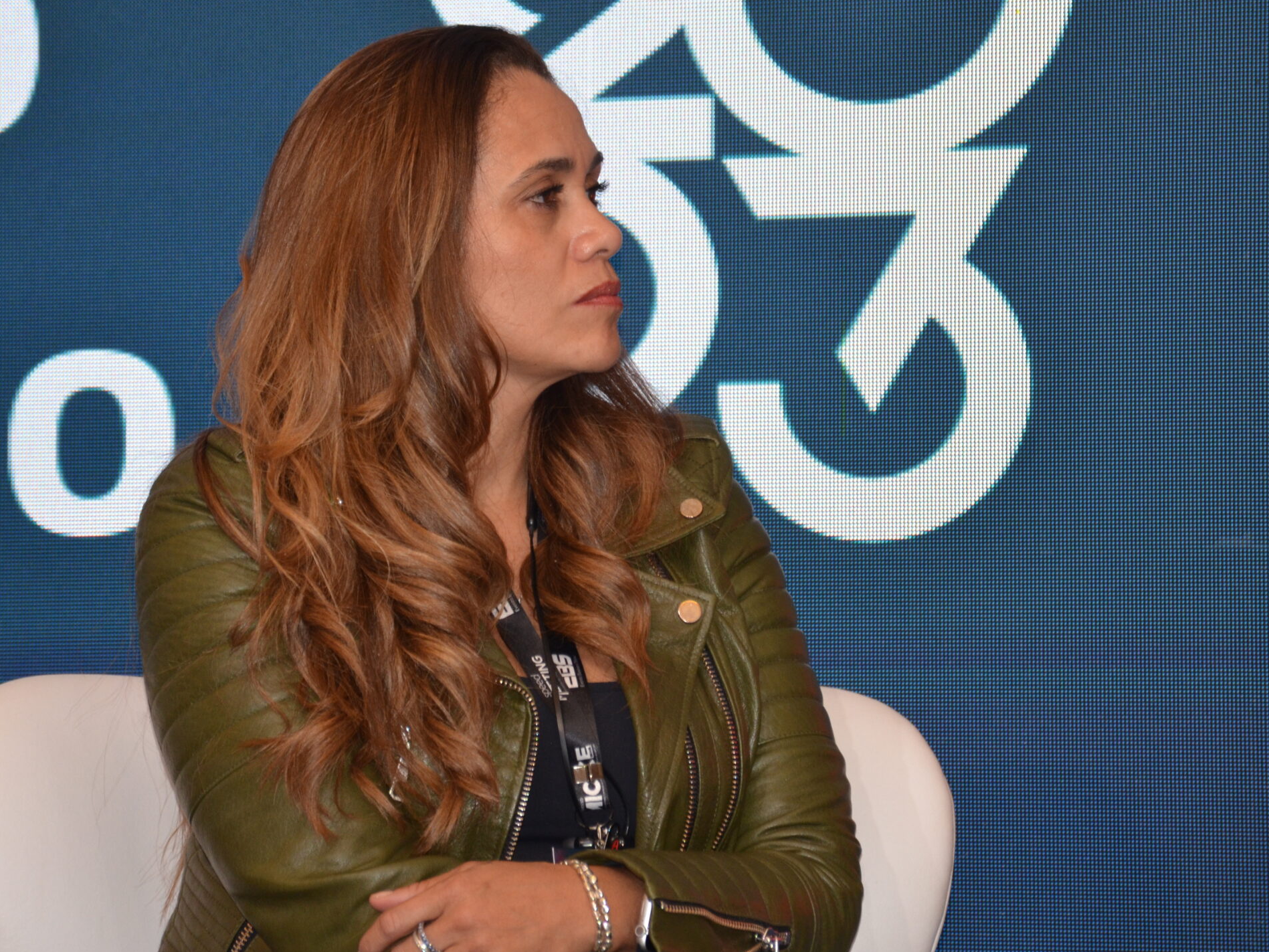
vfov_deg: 5.5
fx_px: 9972
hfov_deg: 7.3
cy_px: 387
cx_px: 577
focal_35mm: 272
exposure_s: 1/60
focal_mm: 140
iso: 720
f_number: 5.6
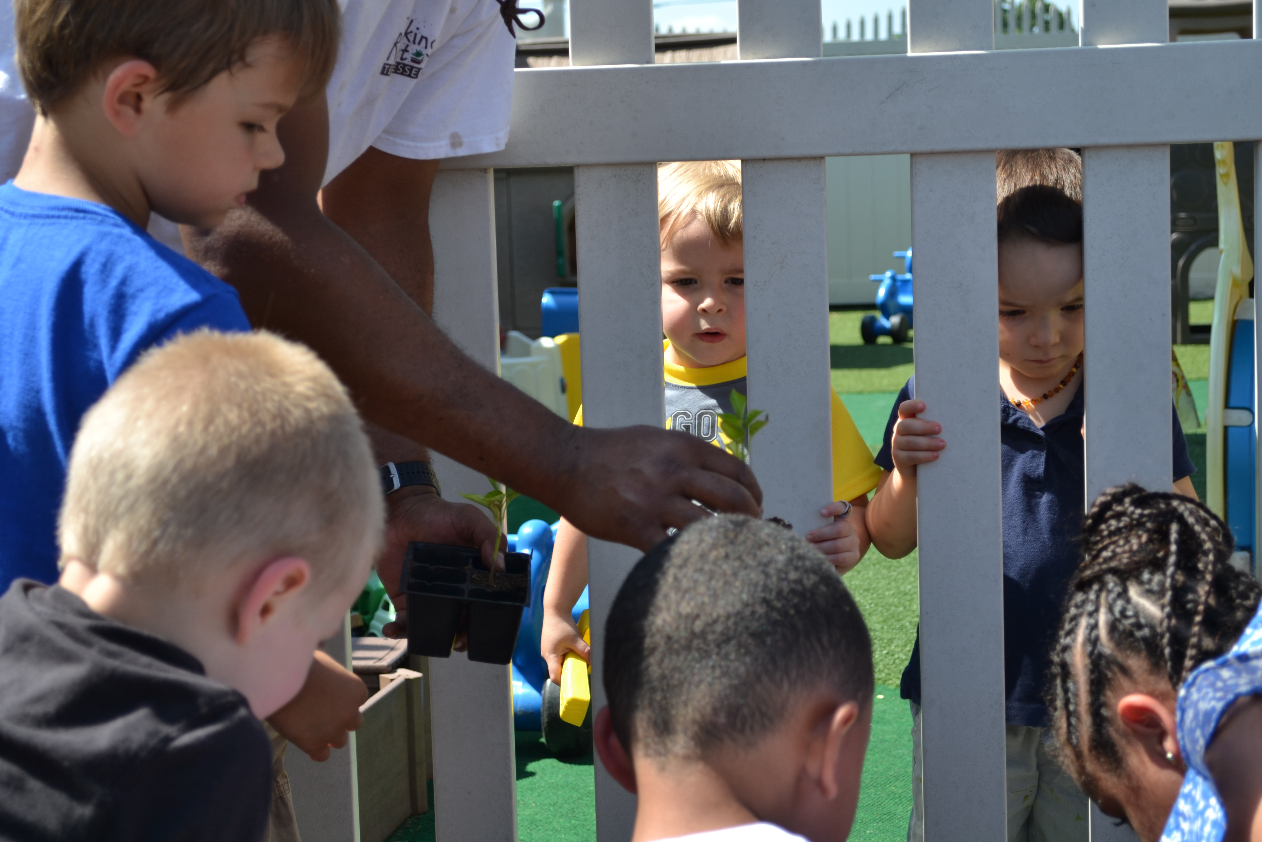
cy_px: 421
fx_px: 2313
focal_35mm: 66
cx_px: 631
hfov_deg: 30.5
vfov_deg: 20.6
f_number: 5.6
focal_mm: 44
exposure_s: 1/250
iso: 110
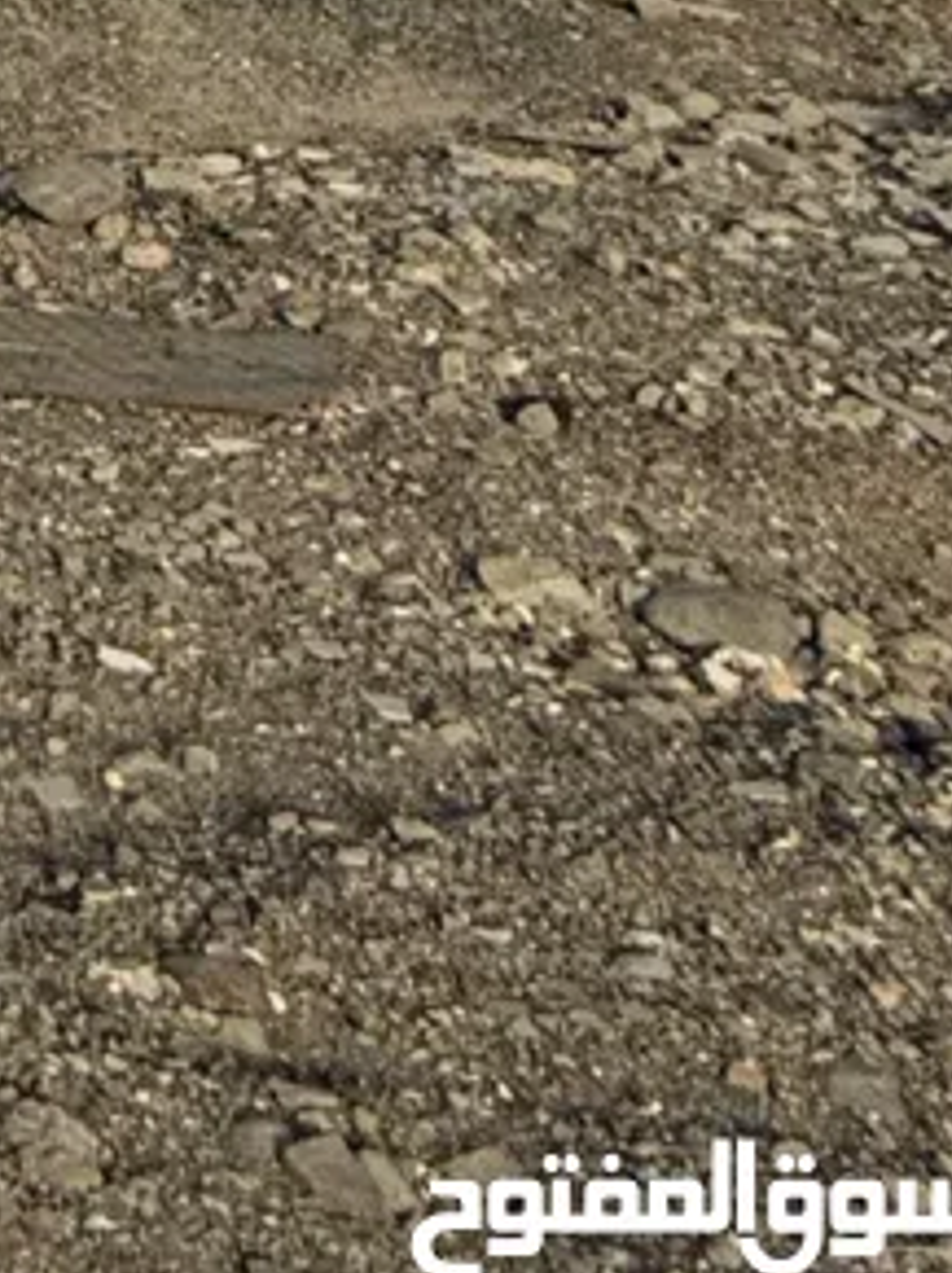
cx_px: -1092
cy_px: -1438
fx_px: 2424
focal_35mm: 66
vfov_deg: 17.5
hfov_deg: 15.9
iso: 50
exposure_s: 1/2611
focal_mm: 2.22
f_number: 2.2
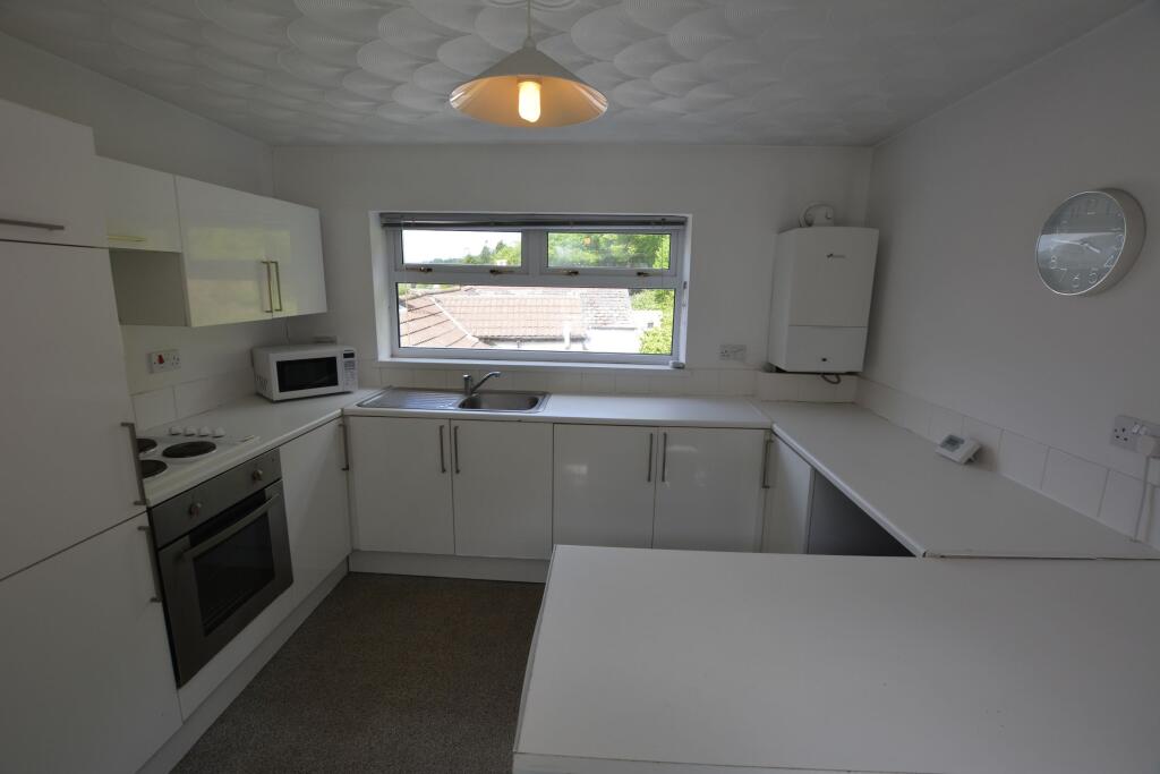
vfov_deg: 77.3
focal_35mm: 15
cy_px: 387
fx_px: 483
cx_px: 580
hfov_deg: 100.4
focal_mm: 10
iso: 200
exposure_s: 1/160
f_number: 6.3
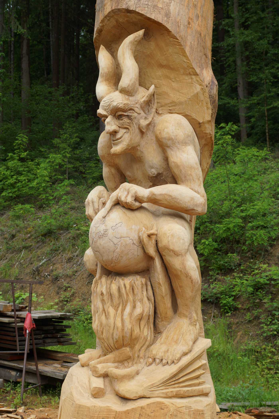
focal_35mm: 45
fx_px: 523
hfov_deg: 29.9
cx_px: 140
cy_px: 210
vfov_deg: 43.6
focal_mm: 30
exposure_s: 1/250
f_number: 4
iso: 100
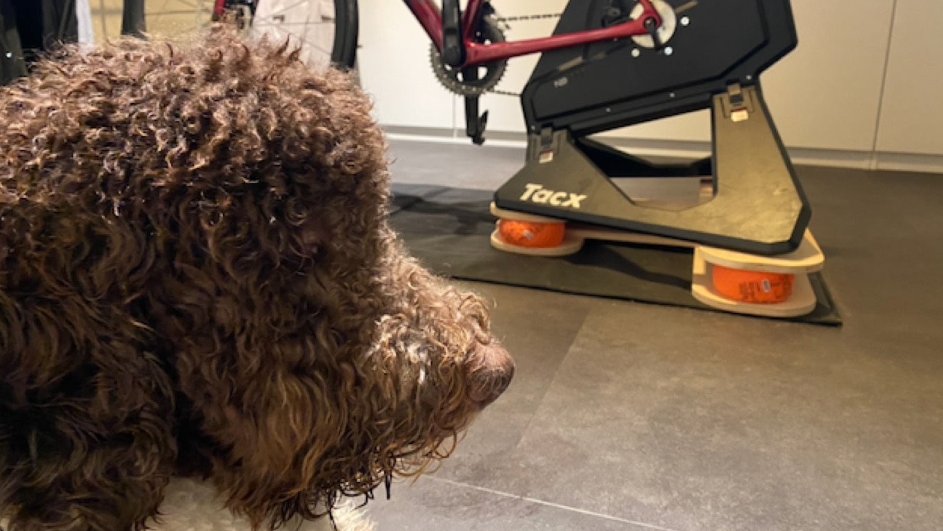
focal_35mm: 29
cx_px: 475
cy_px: 216
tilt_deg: -11.9
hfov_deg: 66.1
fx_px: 725
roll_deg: -1.0
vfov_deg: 40.0
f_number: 1.8
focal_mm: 4.25
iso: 500
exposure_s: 1/33
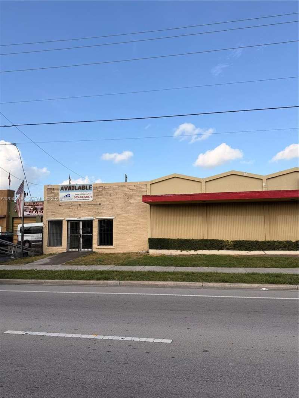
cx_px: 150
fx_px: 276
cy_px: 199
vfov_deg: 71.6
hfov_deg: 56.8
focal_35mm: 24
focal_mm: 6.76
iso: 80
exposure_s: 1/3953
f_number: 1.78
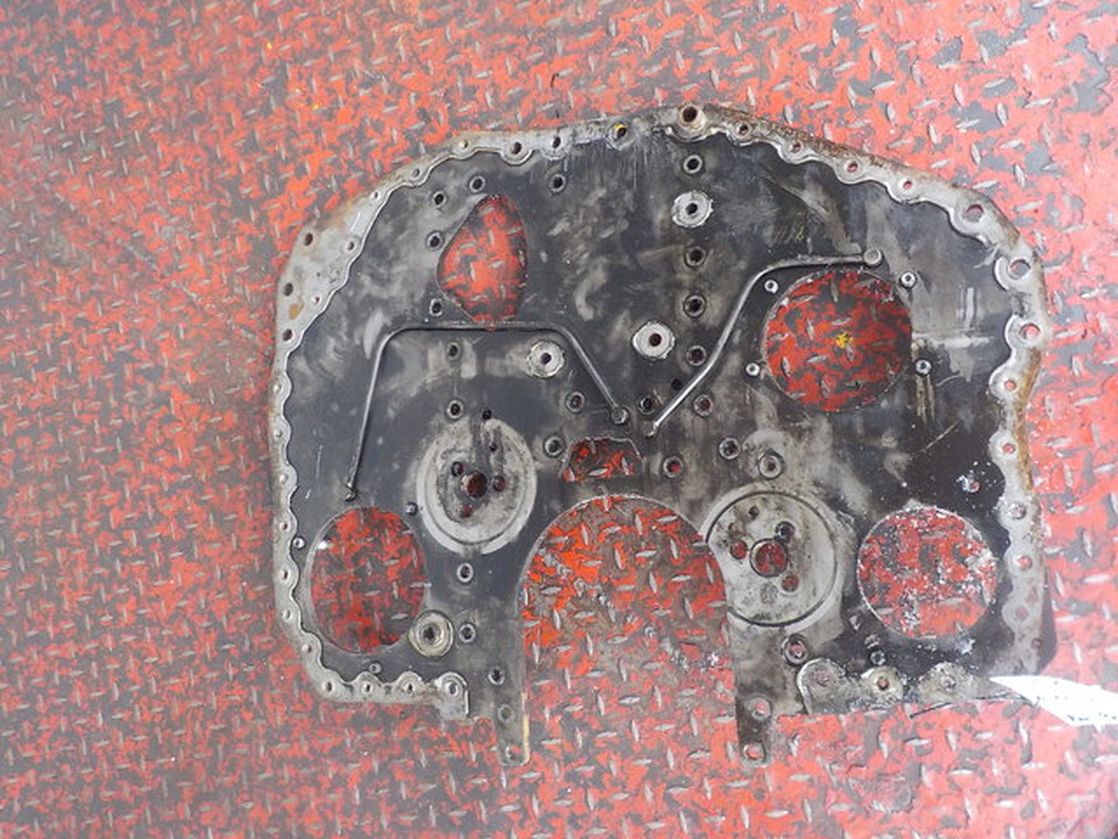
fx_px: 969
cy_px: 420
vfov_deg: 46.8
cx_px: 559
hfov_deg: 60.0
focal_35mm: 30
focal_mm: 4.1
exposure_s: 1/30
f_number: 3.3
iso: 360
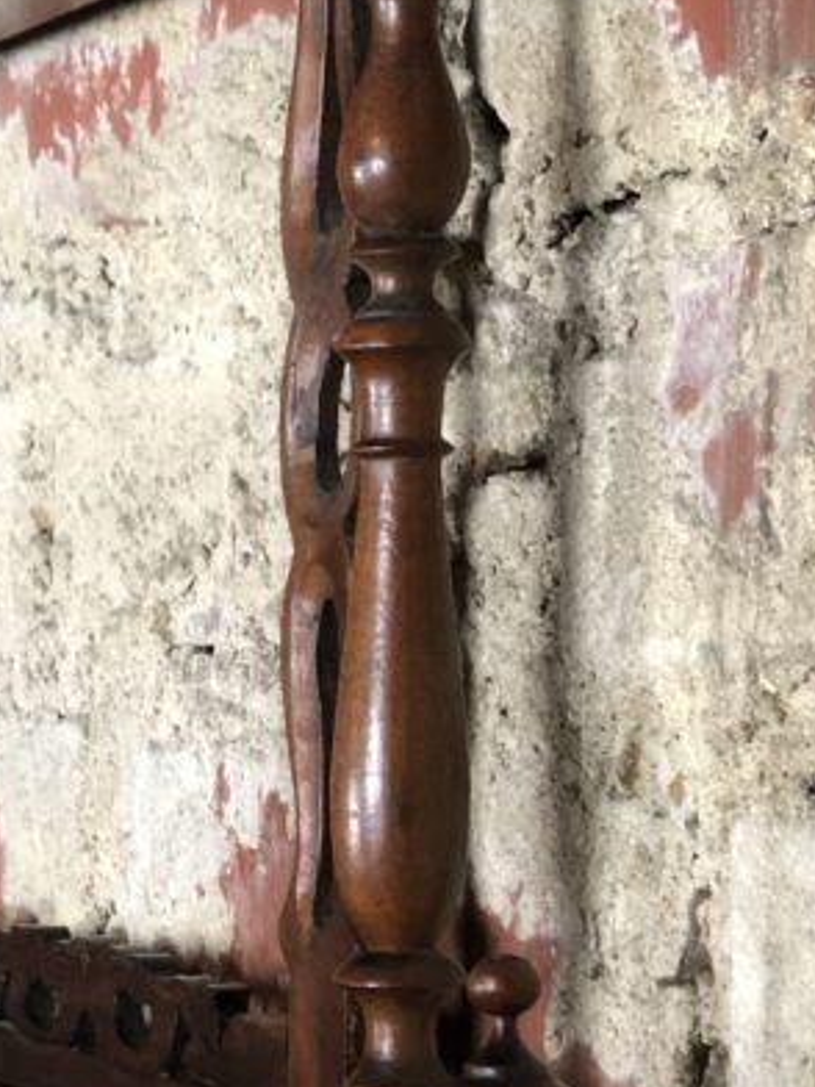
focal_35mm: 136
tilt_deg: -7.5
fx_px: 4269
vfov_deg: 14.1
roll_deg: +0.6
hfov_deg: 10.8
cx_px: 69
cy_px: 1251
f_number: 2.4
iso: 125
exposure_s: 1/33
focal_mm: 6
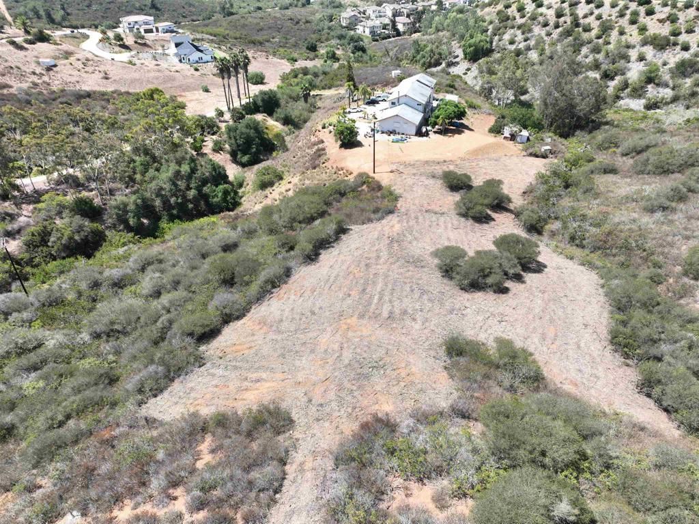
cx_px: 350
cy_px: 262
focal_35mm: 24
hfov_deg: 71.6
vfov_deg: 56.8
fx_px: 484
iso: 100
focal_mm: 12.29
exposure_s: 1/640
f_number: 2.8
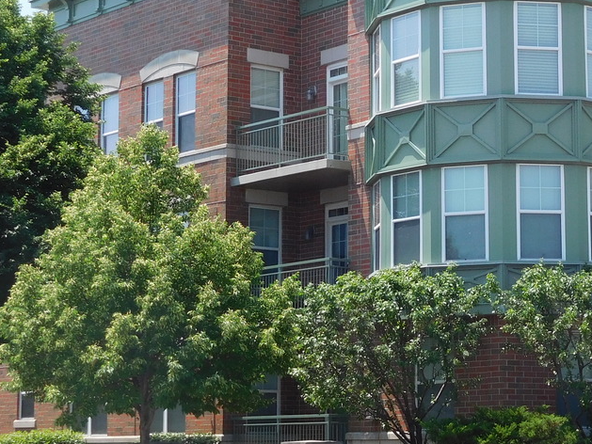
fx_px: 1762
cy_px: 190
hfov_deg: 18.9
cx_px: 465
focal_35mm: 103
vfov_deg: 14.4
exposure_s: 1/640
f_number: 4
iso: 125
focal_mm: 8
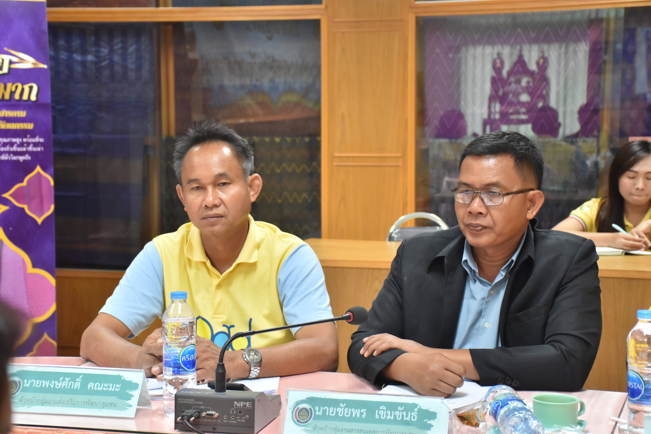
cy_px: 217
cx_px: 326
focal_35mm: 72
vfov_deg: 18.9
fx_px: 1302
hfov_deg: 28.1
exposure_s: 1/100
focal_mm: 48
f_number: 5
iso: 2000
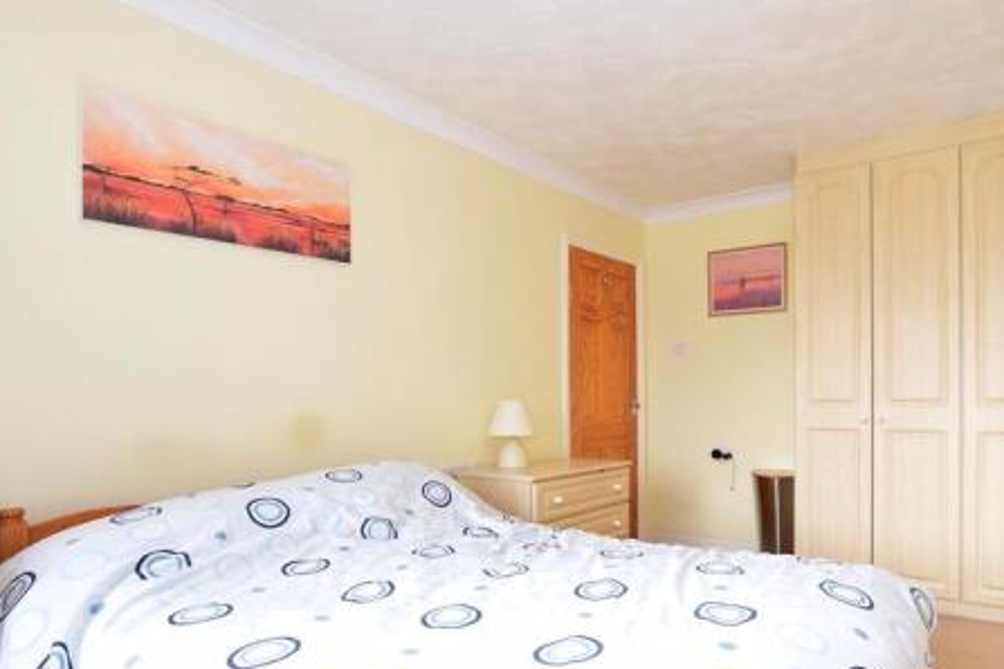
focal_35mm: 22
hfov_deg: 77.7
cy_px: 401
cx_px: 604
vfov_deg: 56.8
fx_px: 614
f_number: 8
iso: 400
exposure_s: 1/3
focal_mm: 10
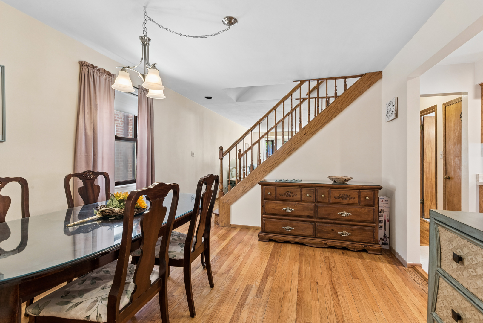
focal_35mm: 15
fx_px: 201
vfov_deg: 77.4
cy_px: 162
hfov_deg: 100.4
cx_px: 242
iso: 400
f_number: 11
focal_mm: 15
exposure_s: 1/1.67
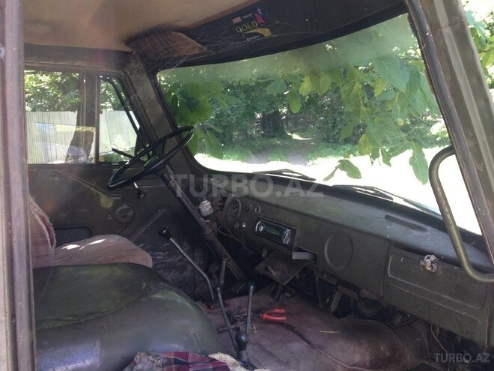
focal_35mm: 35
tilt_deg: -15.6
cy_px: 186
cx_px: 247
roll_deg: +3.5
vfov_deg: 40.7
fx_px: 499
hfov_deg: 52.6
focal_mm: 4.28
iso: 50
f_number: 2.4
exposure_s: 1/60
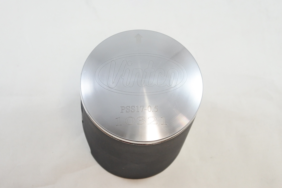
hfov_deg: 37.5
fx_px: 415
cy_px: 94
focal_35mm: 53
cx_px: 141
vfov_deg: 25.5
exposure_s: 1/125
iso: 640
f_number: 4.5
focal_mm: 19.7
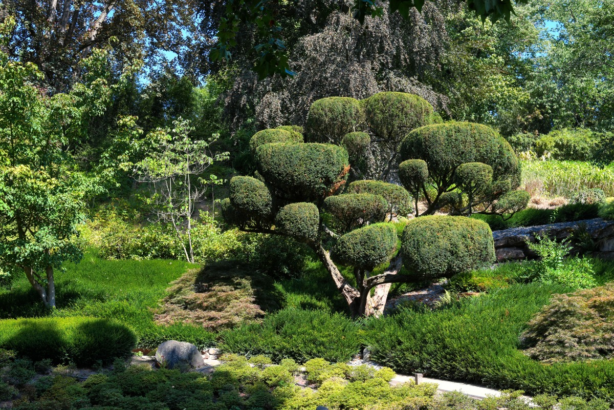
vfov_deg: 30.5
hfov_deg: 44.5
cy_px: 205
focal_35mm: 44
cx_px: 307
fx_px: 750
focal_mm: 44
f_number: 9
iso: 200
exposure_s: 1/125
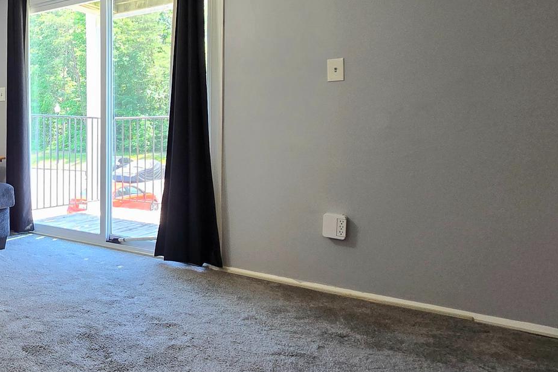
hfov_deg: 51.5
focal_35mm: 30
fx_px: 465
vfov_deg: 43.0
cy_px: 125
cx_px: 18
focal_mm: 2.2
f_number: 2.2
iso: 125
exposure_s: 1/60.2
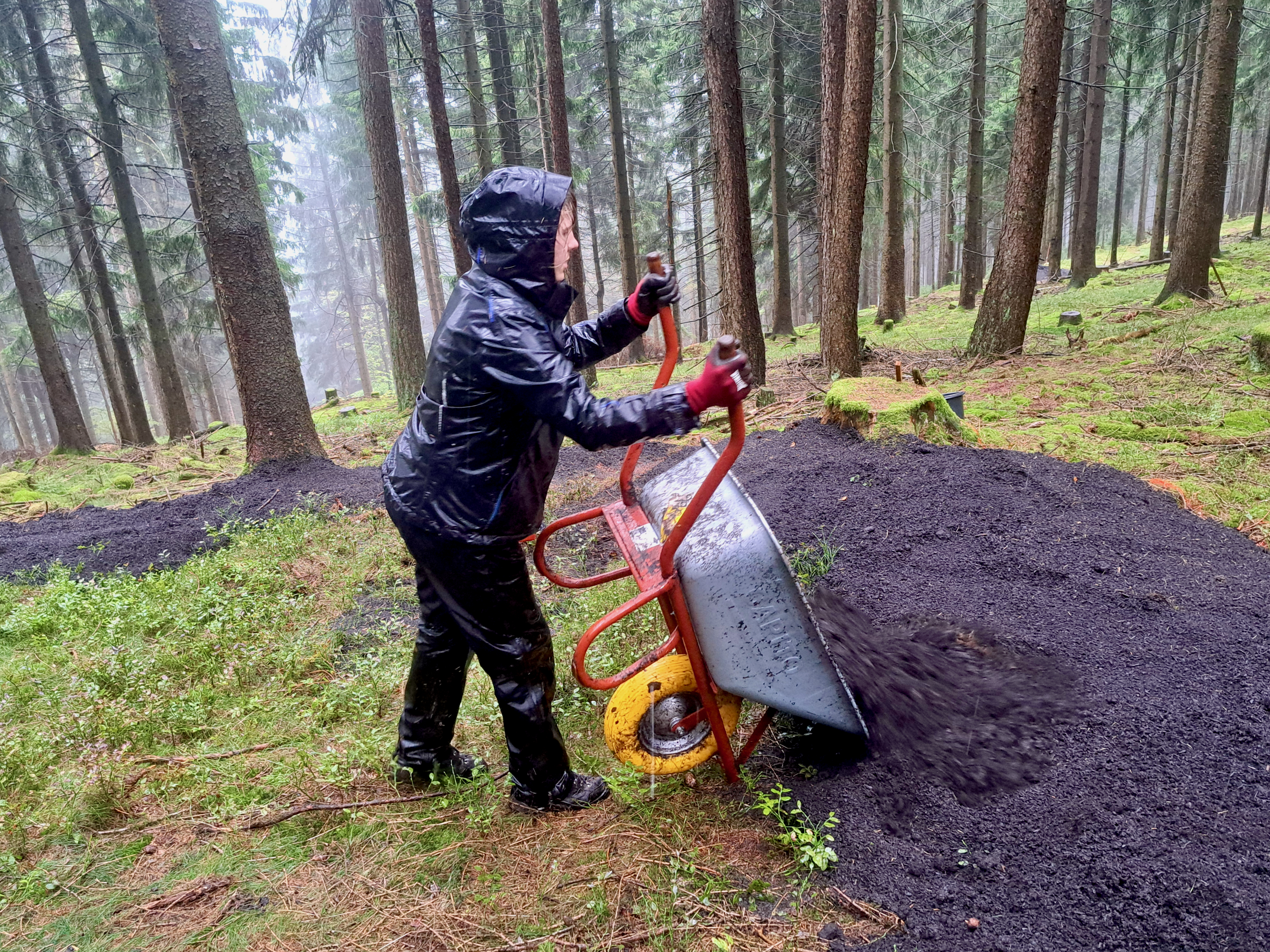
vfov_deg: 56.8
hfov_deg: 71.6
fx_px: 881
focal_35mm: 24
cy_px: 476
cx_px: 635
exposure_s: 1/50
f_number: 1.8
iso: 250
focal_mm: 5.23
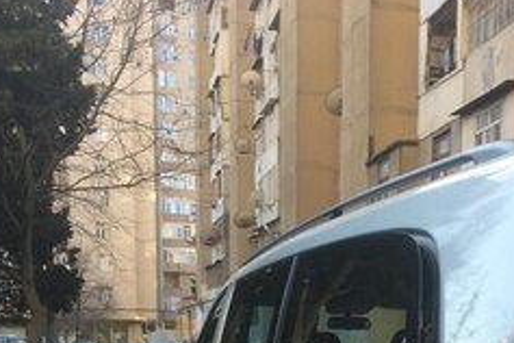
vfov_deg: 19.7
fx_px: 899
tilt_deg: -8.7
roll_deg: -0.1
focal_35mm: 63
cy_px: 458
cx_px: 371
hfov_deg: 31.5
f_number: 2.2
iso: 32
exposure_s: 1/229
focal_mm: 4.15
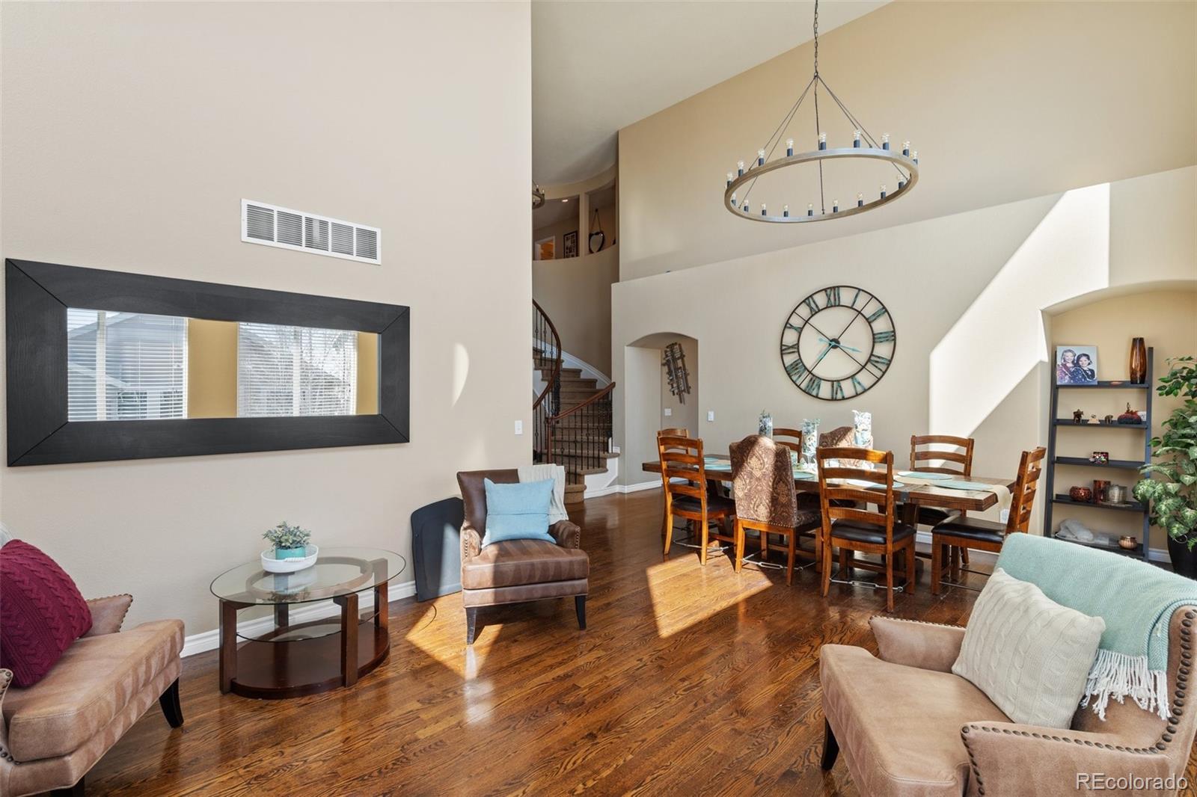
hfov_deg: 96.7
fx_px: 532
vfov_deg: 73.7
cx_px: 598
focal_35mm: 16
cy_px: 398
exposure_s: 1/5
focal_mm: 16
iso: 200
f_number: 11
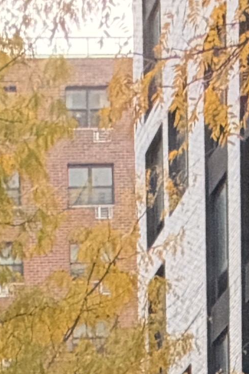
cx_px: -123
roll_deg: +4.3
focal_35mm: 112
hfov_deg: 11.7
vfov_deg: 12.0
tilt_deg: -9.4
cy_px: 1037
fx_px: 1162
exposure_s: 1/121
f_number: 2.2
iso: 320
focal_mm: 2.22
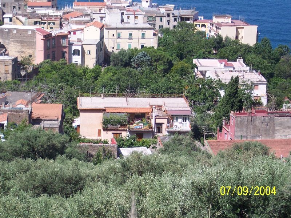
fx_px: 958
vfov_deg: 13.0
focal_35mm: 114
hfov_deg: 17.3
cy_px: 109
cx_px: 146
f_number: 4.8
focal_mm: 24
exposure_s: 1/700
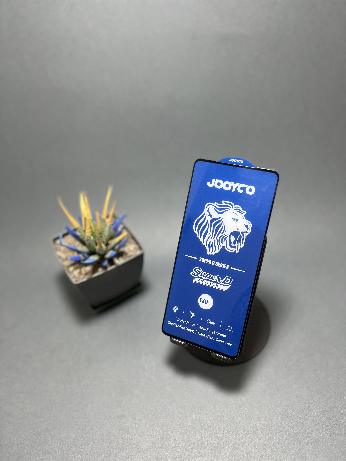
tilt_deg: -43.3
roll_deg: +4.8
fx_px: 347
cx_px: 173
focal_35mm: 26
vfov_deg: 67.3
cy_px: 230
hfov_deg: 53.1
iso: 80
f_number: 1.6
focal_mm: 5.1
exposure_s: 1/121
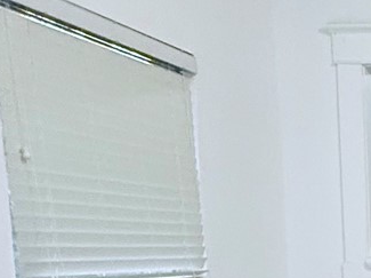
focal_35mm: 69
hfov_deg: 20.2
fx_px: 739
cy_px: 348
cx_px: 669
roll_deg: -0.5
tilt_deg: -7.1
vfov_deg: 19.8
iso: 500
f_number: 2.2
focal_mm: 2.22
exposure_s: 1/60
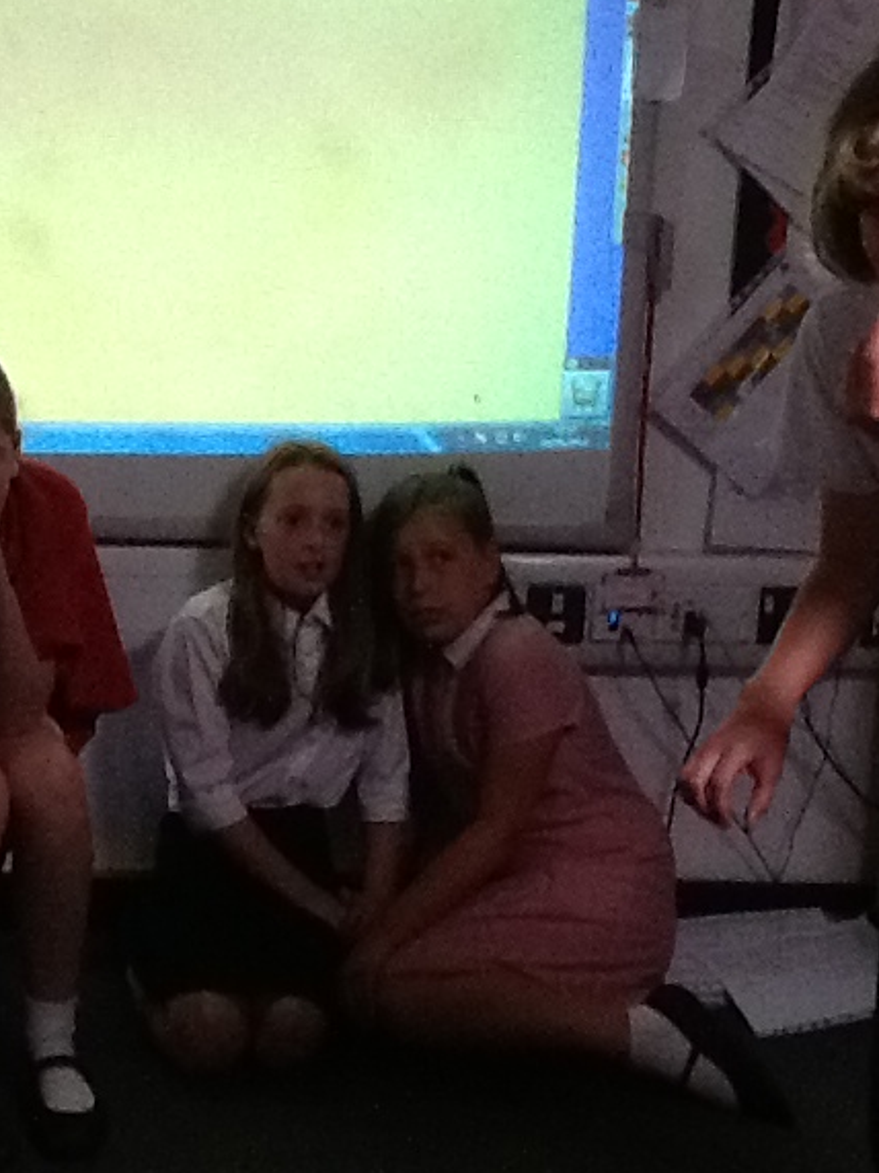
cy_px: 528
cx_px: 240
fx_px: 2506
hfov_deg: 19.8
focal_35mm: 74
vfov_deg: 26.3
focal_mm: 2.03
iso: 250
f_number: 2.4
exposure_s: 1/30
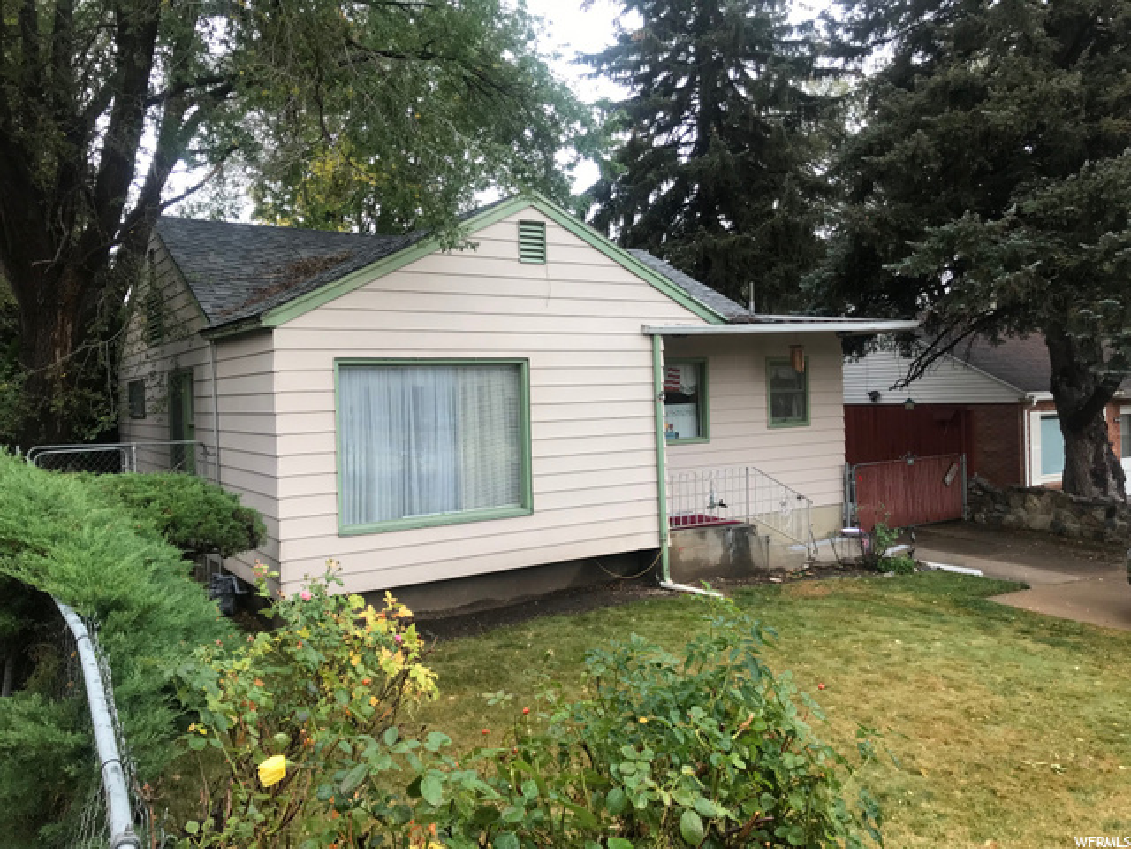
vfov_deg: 49.7
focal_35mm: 28
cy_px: 424
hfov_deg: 63.4
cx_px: 566
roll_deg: +1.5
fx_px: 915
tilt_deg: -1.2
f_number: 1.8
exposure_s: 1/120
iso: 25
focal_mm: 3.99
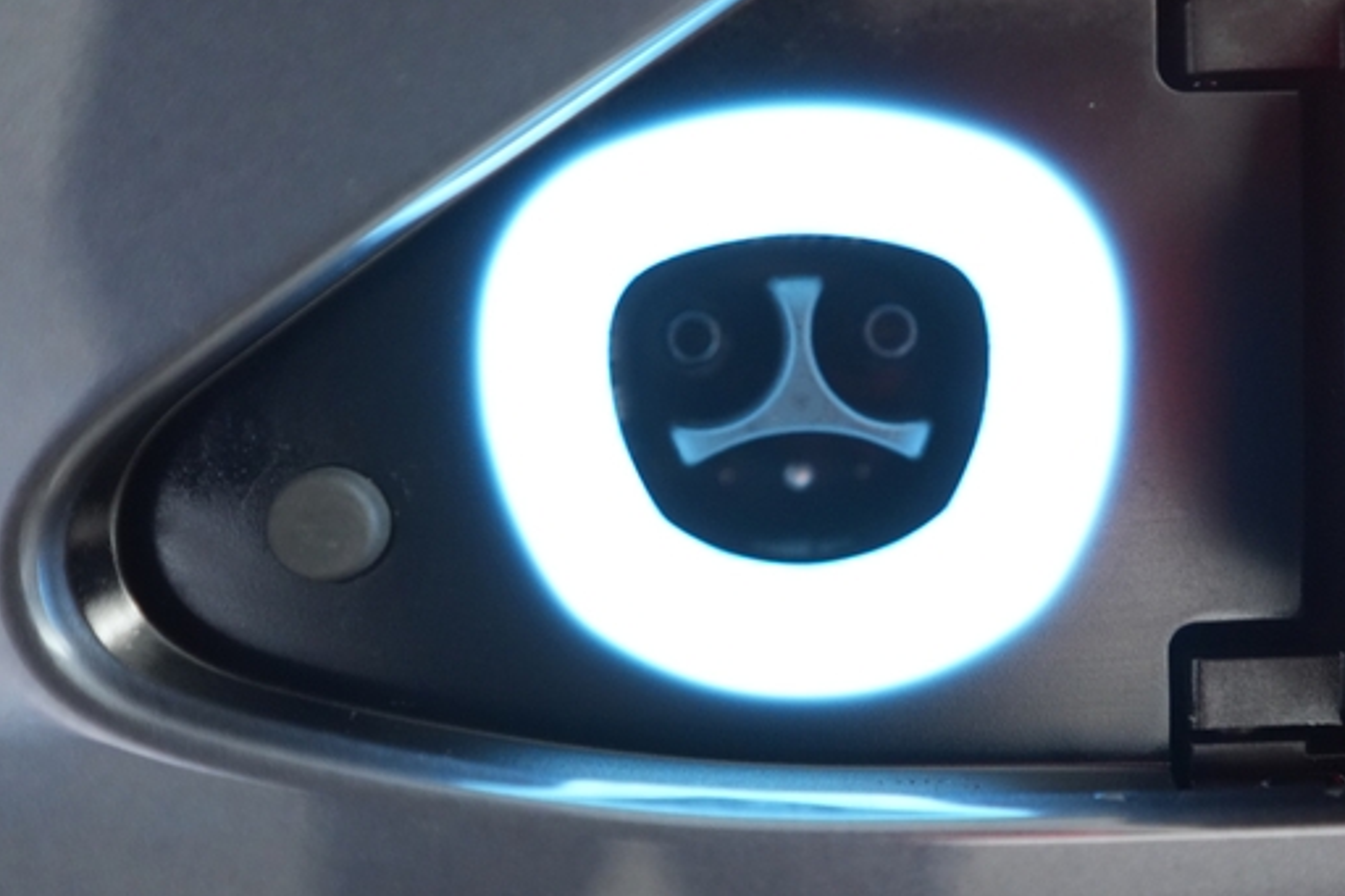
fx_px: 1307
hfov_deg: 54.2
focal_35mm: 35
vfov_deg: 37.8
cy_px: 447
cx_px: 775
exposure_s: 1/100
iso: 5000
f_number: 2.8
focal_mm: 28
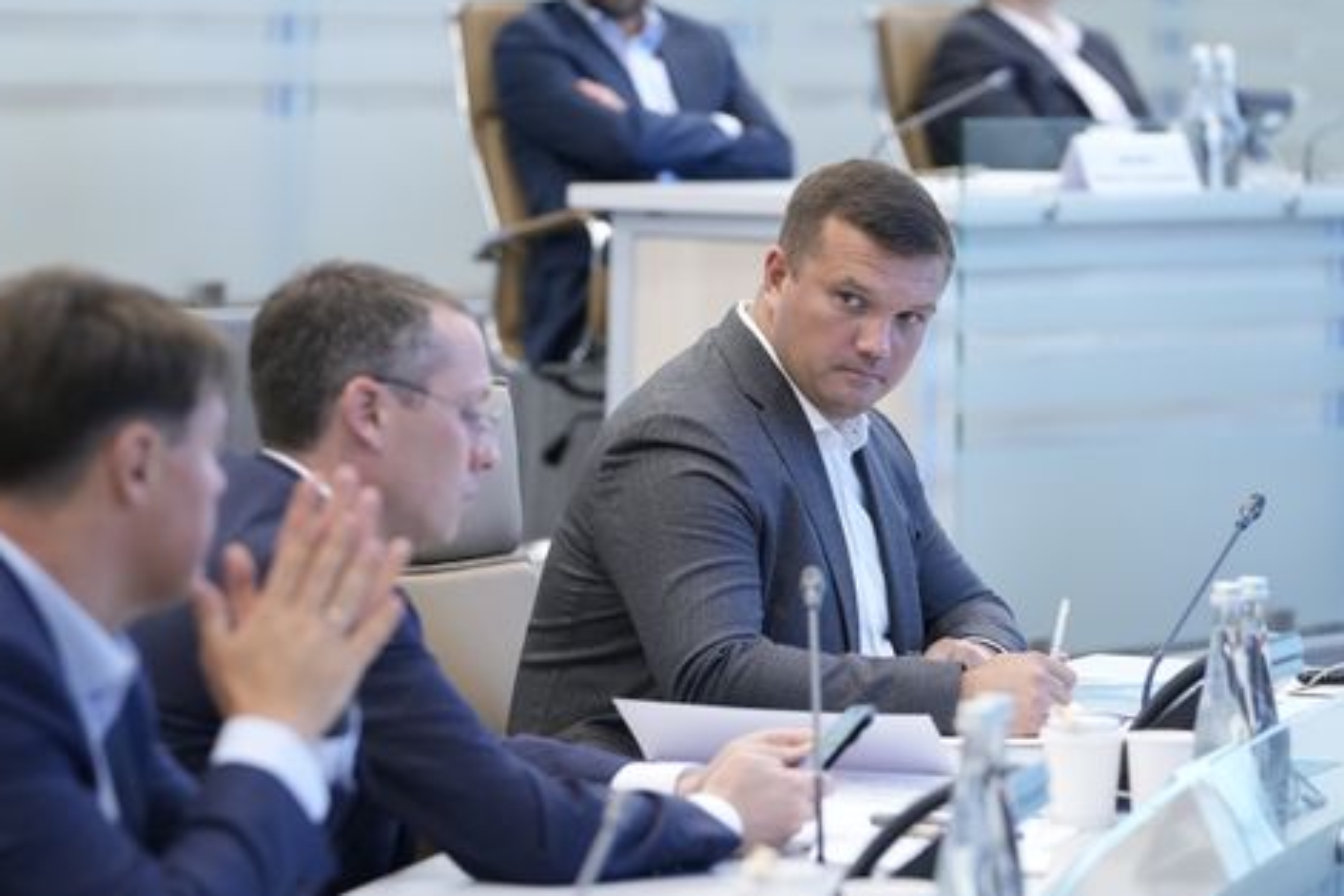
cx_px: 518
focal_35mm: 205
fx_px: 7653
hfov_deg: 10.0
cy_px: 417
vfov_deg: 6.7
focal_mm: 138
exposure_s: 1/125
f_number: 3.5
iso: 2000
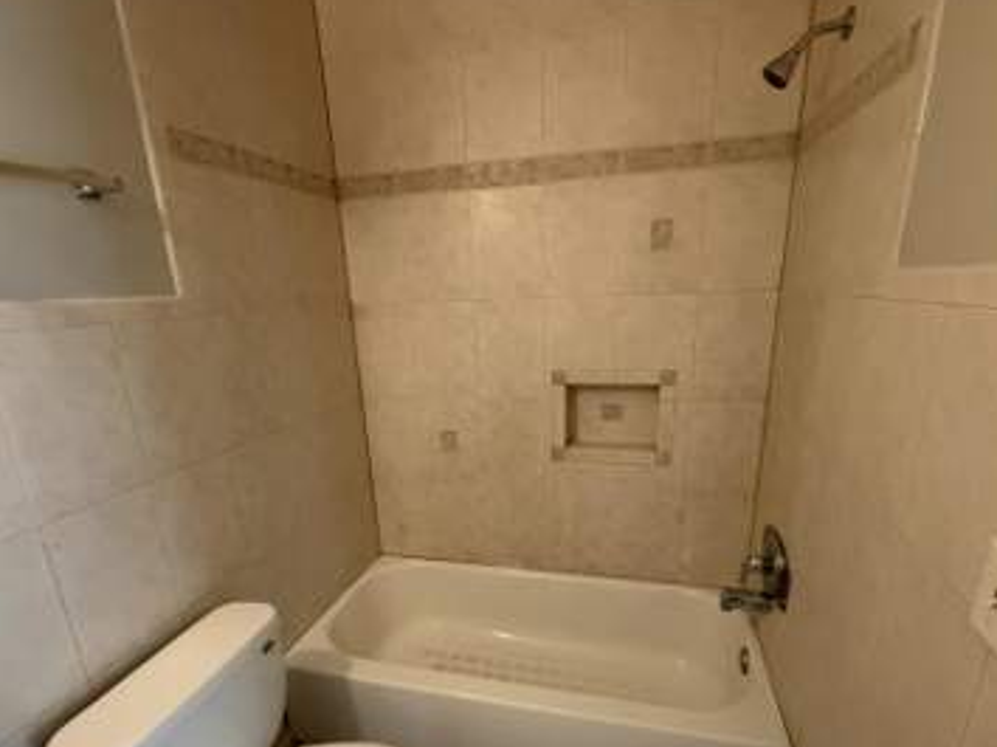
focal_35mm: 19
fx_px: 547
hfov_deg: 84.7
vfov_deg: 67.5
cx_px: 493
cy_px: 468
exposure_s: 1/60
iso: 800
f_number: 2.2
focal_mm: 2.22
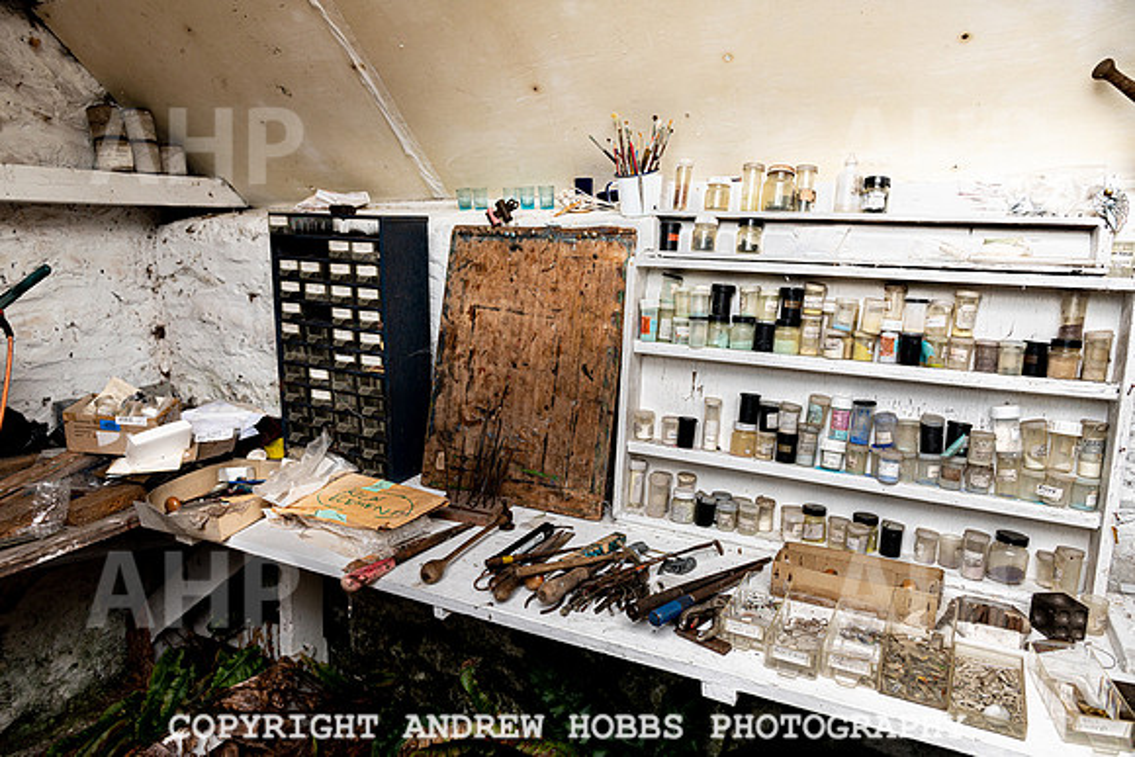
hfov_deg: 73.7
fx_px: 757
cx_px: 568
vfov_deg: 53.2
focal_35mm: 24
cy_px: 378
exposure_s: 1/100
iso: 64
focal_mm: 24
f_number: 5.6
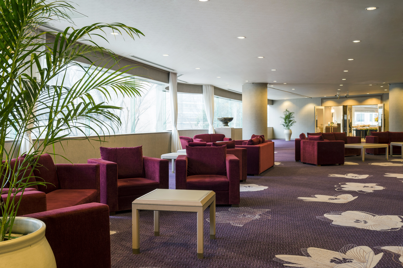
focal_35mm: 35
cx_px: 202
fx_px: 392
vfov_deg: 37.8
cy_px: 134
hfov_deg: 54.5
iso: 400
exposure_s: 1/1.67
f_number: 11
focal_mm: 35
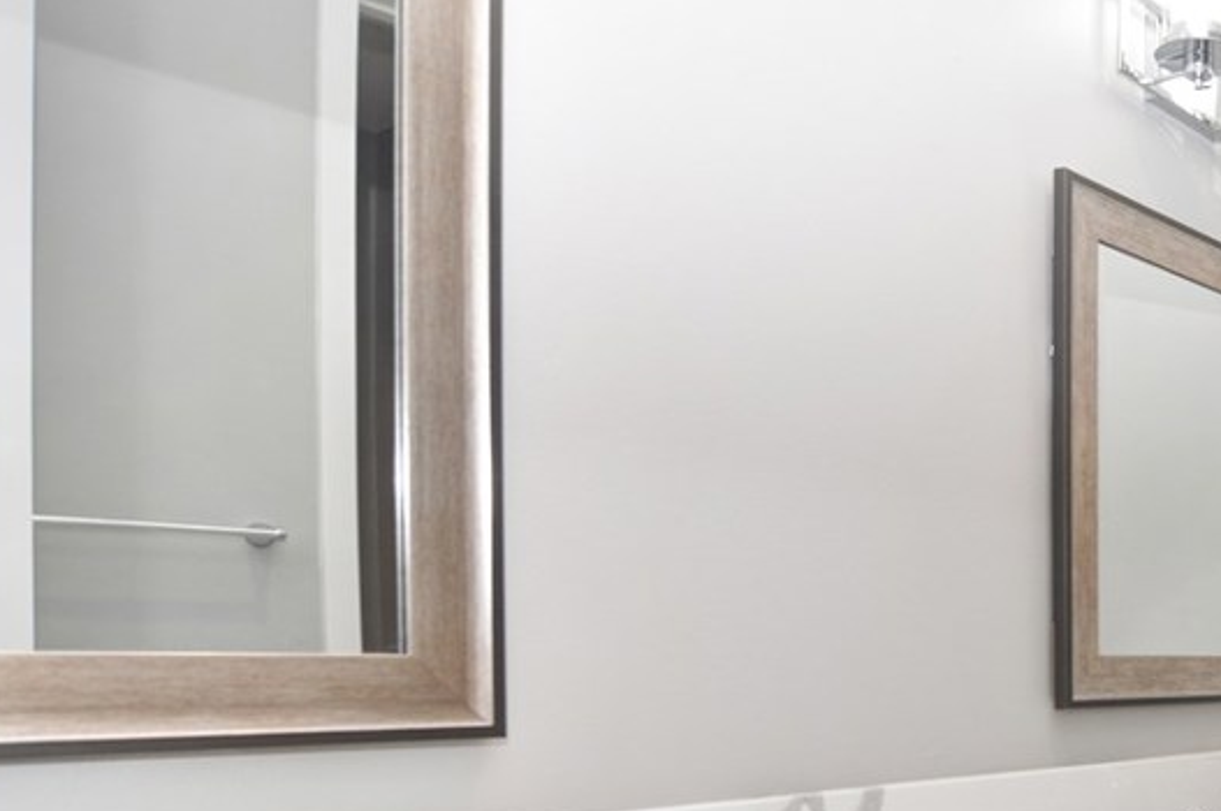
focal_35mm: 35
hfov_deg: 48.3
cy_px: 686
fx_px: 1186
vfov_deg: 36.1
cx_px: 1119
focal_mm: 12
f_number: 7.1
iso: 400
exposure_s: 1/60
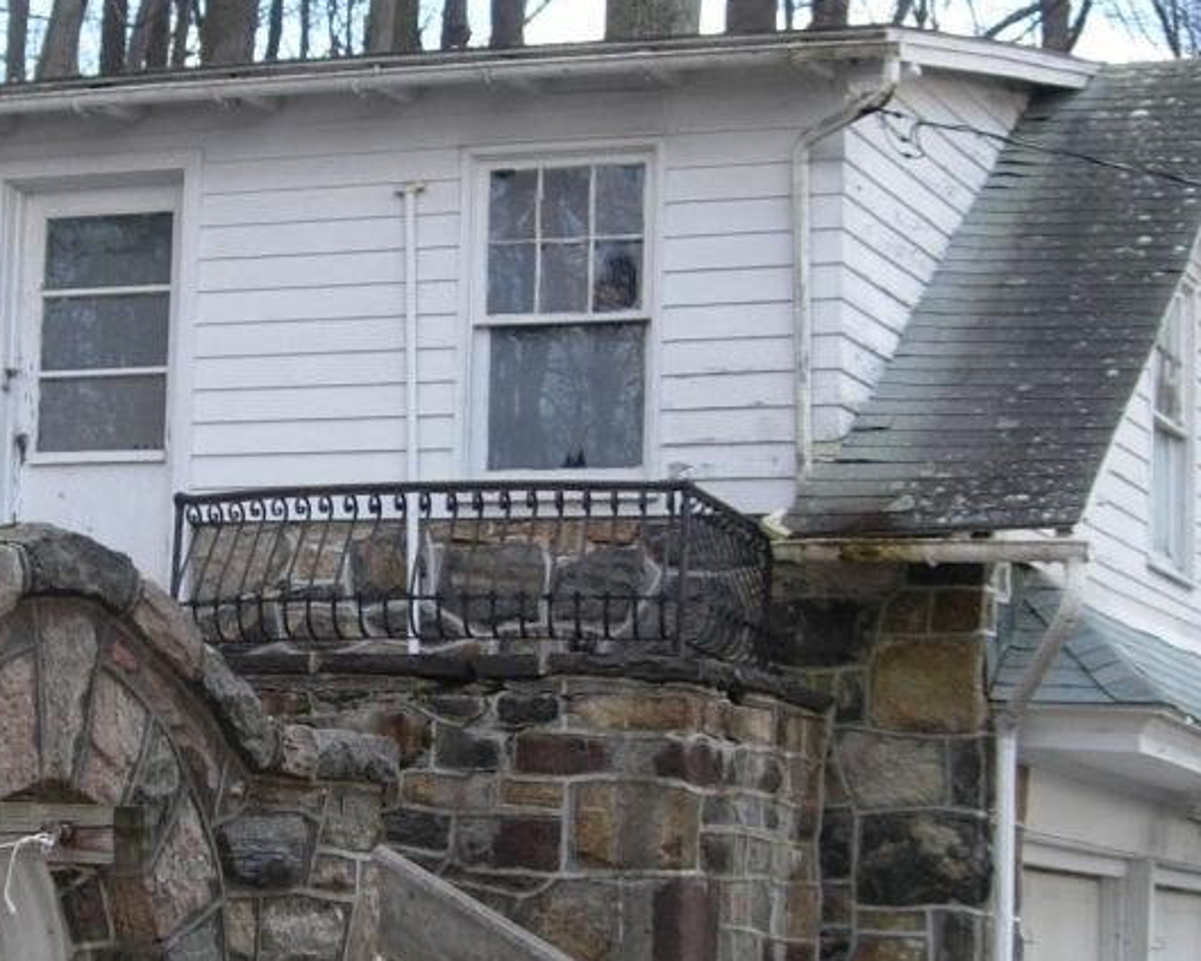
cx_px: 261
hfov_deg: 18.8
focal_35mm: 101
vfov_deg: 15.2
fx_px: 3589
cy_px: 707
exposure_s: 1/203
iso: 64
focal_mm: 7.8
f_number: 2.8
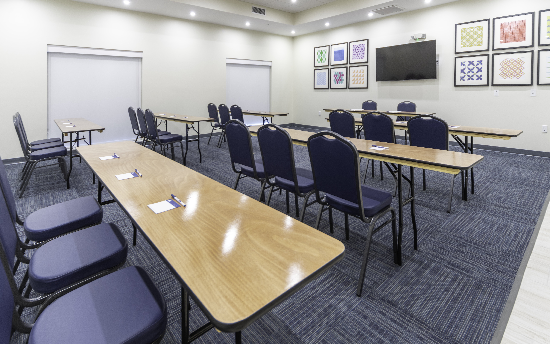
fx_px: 240
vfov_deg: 71.2
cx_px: 281
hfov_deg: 97.8
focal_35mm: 16
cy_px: 185
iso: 100
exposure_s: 1/2.5
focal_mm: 15
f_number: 4.8
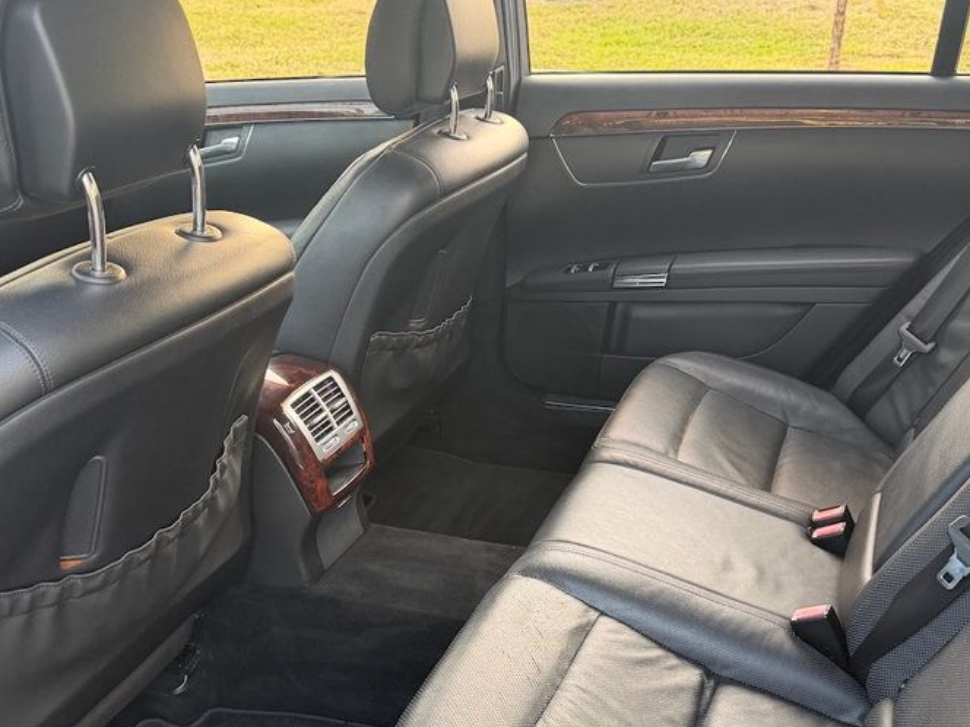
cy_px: 495
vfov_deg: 38.2
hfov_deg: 50.0
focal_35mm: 37
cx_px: 552
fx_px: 1037
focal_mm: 6.76
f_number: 1.78
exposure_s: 1/83
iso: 200
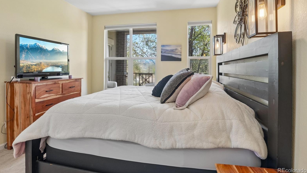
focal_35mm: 18
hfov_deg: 94.2
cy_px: 70
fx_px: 143
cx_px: 153
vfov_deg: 61.9
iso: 400
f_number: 8
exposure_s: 1/30
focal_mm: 11
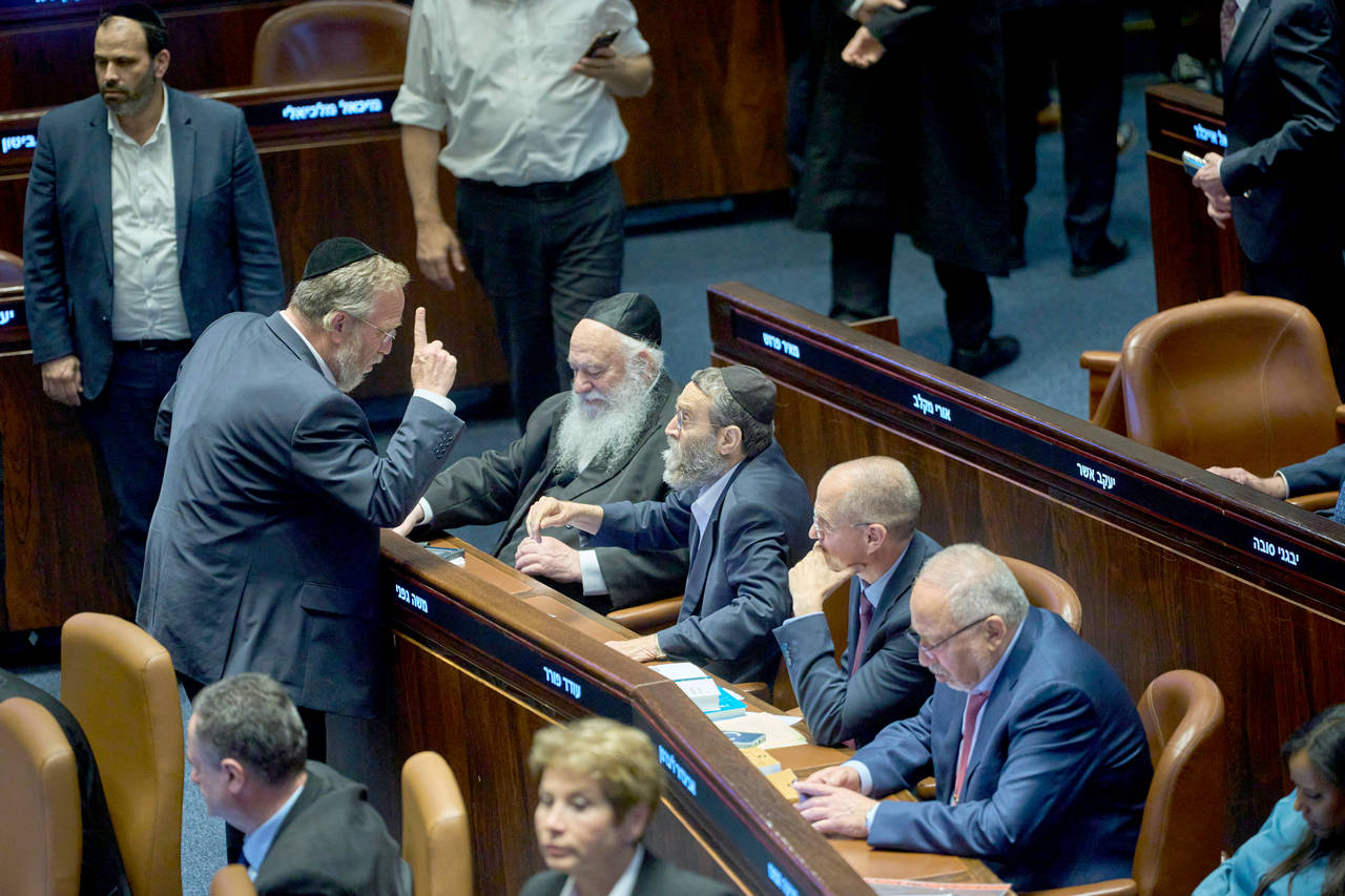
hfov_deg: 10.8
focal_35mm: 191
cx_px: 672
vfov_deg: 7.2
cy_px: 448
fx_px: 7135
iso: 4000
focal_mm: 191
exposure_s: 1/320
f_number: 3.2
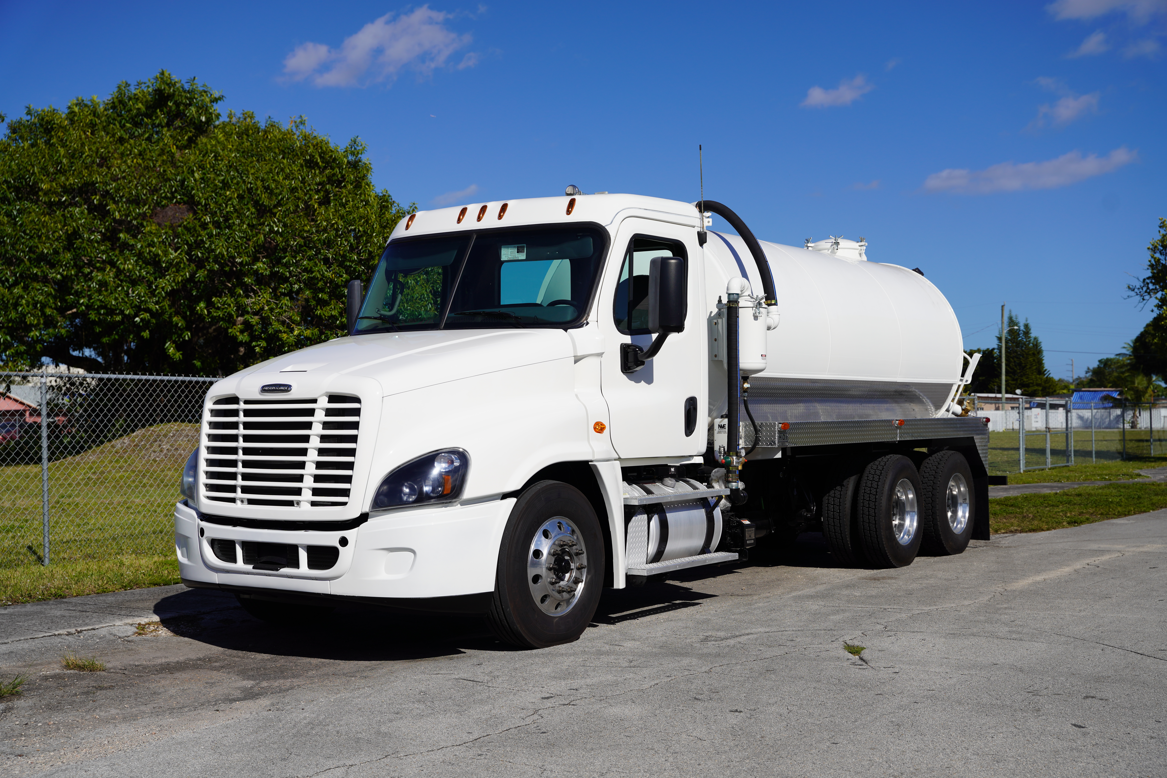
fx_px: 1413
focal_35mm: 44
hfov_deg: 44.9
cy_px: 389
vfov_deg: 30.8
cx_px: 584
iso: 100
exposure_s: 1/1600
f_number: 5
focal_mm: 43.6
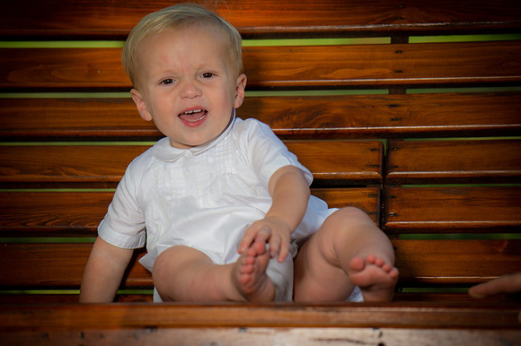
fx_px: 2736
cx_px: 260
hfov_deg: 10.9
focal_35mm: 189
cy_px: 173
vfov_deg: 7.3
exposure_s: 1/250
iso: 50
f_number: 4.5
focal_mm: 180
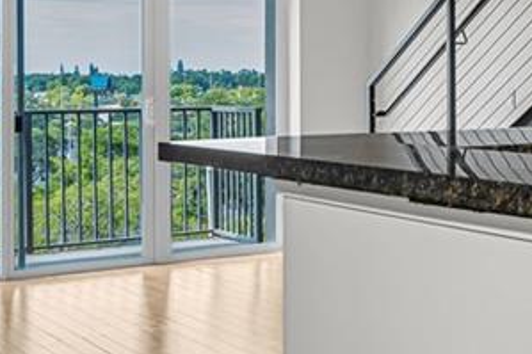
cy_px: 80
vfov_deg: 18.0
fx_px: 1108
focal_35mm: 75
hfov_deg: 24.8
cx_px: 609
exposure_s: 1/80
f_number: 8
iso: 160
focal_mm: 14
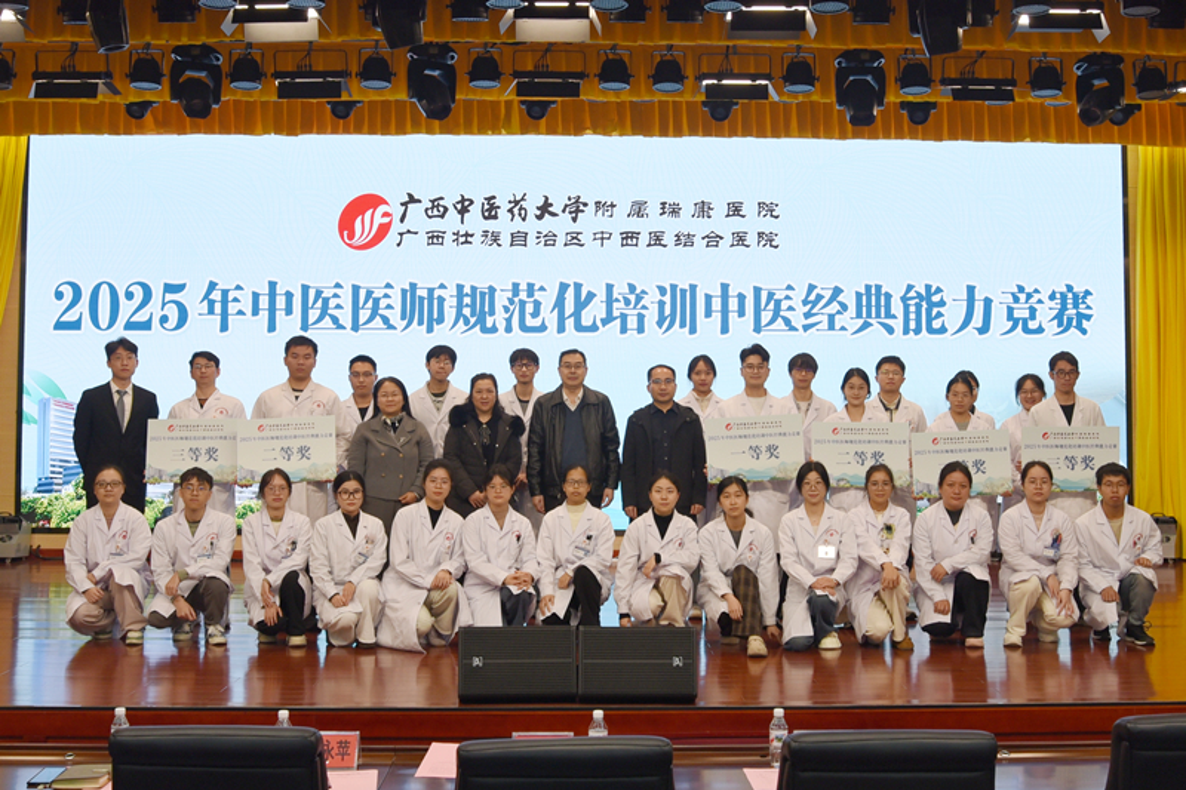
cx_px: 593
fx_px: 856
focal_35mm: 26
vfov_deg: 49.5
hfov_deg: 69.4
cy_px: 395
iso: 500
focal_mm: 26
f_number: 5
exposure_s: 1/100
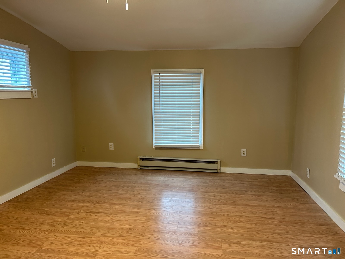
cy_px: 130
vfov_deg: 53.1
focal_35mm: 26
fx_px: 259
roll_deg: +0.4
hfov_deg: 67.3
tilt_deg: -6.7
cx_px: 172
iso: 160
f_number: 1.5
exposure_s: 1/60
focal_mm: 5.7
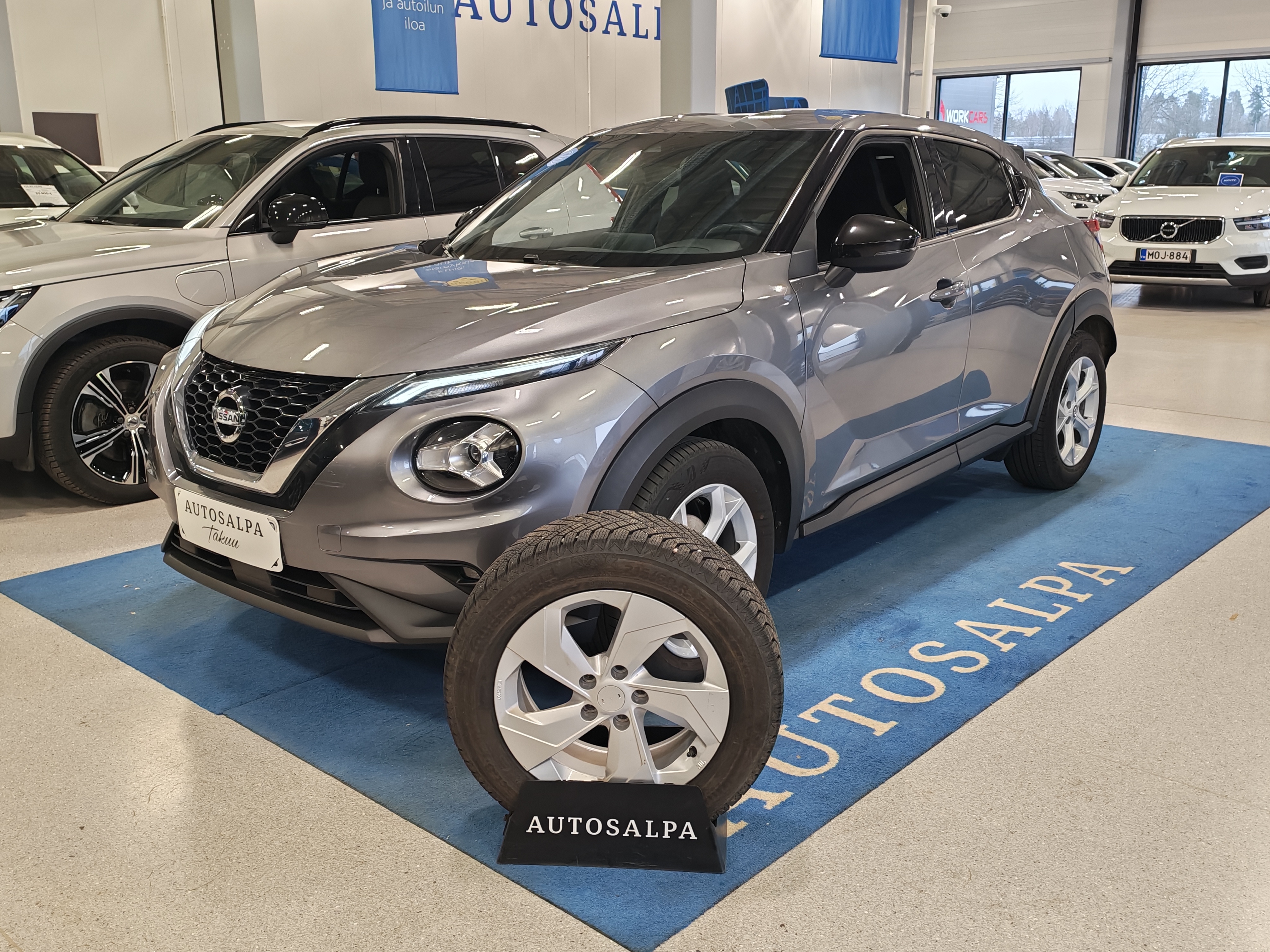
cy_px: 476
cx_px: 635
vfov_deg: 42.9
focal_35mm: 33
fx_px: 1211
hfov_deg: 55.4
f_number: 1.9
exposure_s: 1/100
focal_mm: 6.12
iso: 300
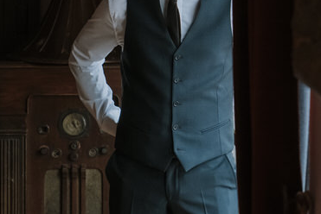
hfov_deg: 14.4
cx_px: 408
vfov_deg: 10.0
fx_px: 1223
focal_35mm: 137
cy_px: 3
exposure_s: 1/250
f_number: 2.5
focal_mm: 35
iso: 800
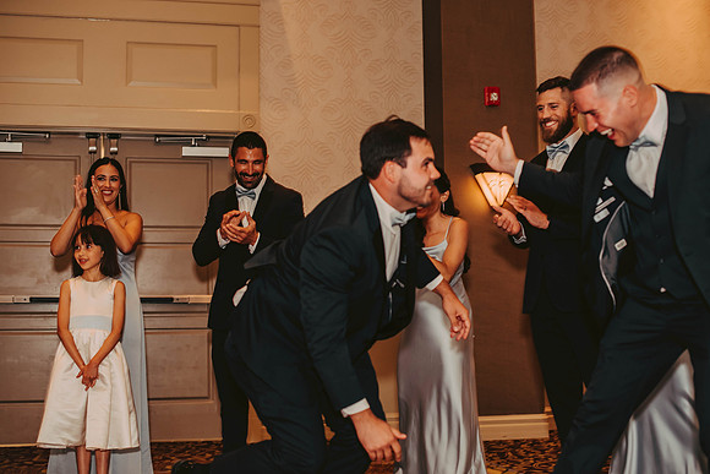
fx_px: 986
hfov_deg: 39.6
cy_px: 237
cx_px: 355
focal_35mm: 50
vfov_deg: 27.0
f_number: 2.5
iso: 800
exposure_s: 1/125
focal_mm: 50
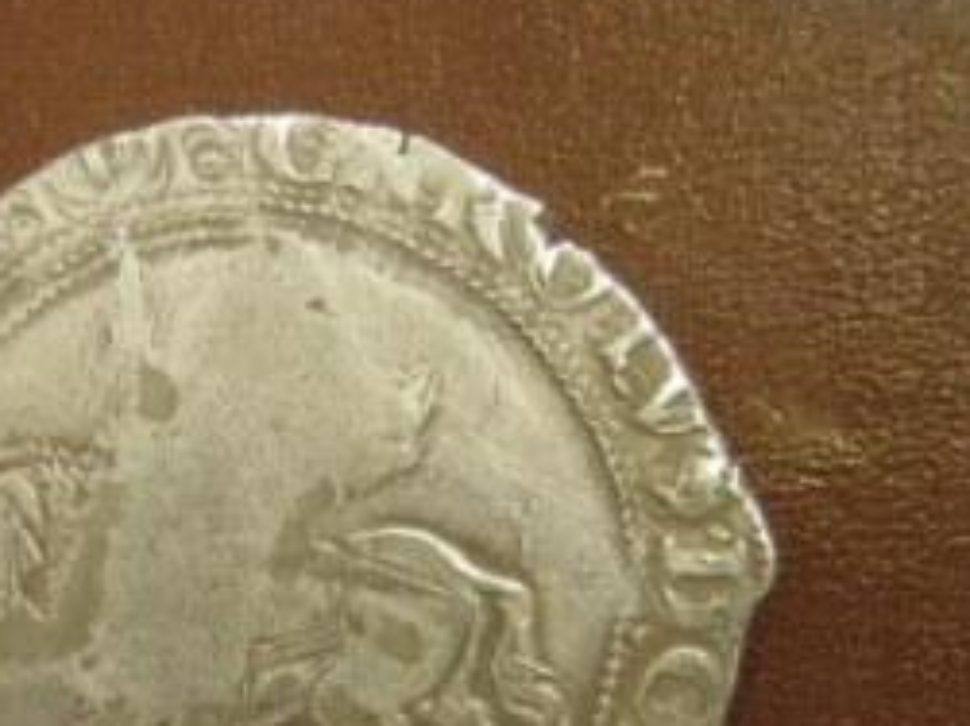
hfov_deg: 21.4
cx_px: 274
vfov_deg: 16.1
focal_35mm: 91
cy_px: 591
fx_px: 2549
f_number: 4
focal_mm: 9.13
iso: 800
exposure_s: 1/30
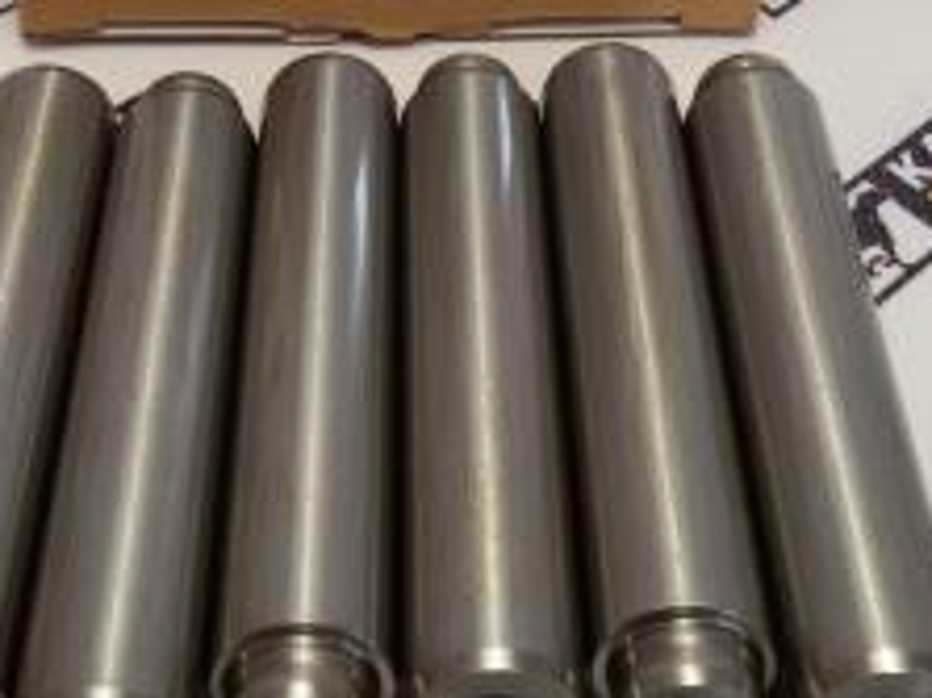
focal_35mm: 75
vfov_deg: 19.4
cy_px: 111
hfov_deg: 26.0
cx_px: 405
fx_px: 2018
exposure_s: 1/50
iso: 50
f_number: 2.4
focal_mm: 2.93
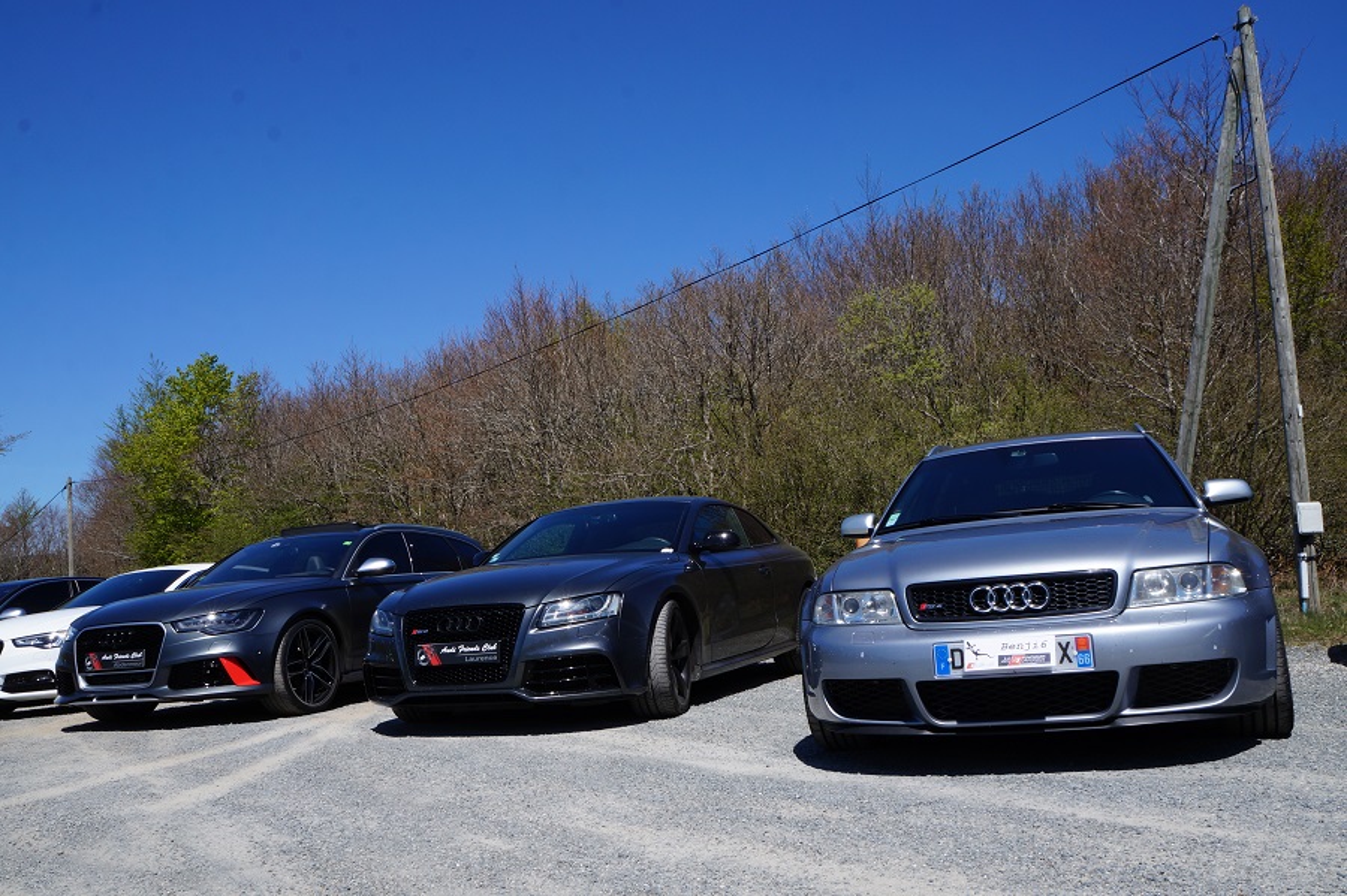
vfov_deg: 43.6
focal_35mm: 30
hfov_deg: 62.0
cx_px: 674
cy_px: 448
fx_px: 1122
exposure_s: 1/100
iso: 100
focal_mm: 20
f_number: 16
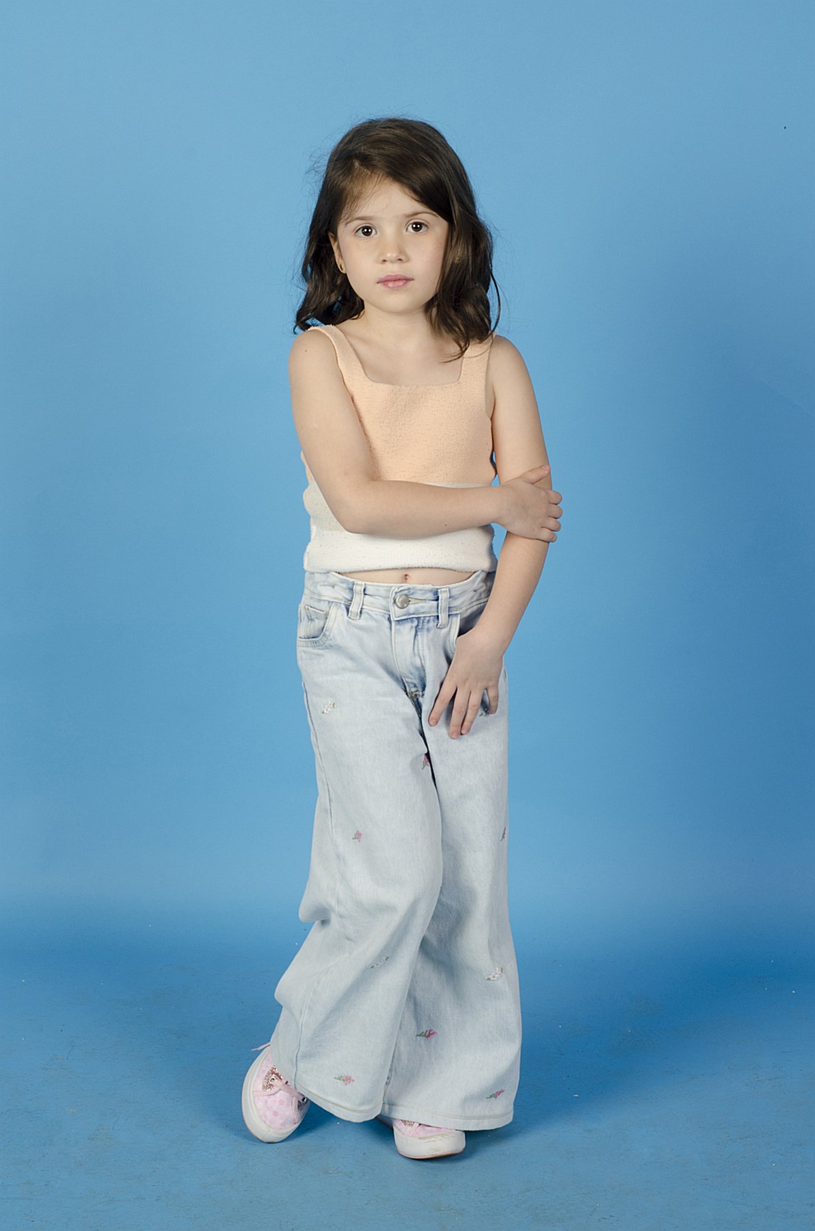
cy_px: 616
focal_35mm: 75
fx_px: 2559
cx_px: 408
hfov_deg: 18.1
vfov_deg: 27.0
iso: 200
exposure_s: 1/125
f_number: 9
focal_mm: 50
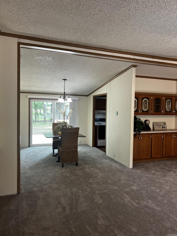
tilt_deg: -1.6
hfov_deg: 53.1
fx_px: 177
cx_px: 88
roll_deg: -0.6
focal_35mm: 26
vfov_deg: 67.3
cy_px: 118
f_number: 1.5
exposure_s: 1/120
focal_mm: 5.7
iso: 125
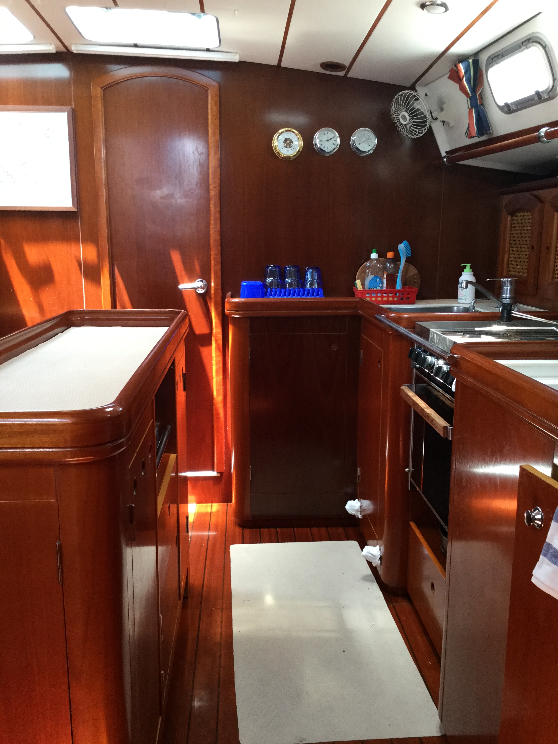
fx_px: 666
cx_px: 279
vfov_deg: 58.4
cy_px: 372
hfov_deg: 45.4
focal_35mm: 31
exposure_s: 1/33
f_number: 2.4
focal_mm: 3.3
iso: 125
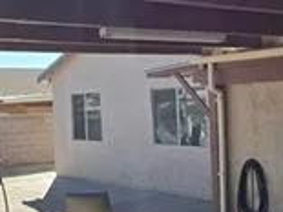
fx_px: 547
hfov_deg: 28.3
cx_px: 232
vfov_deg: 21.9
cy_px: 110
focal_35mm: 67
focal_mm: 2.2
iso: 40
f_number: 1.9
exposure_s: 1/1770
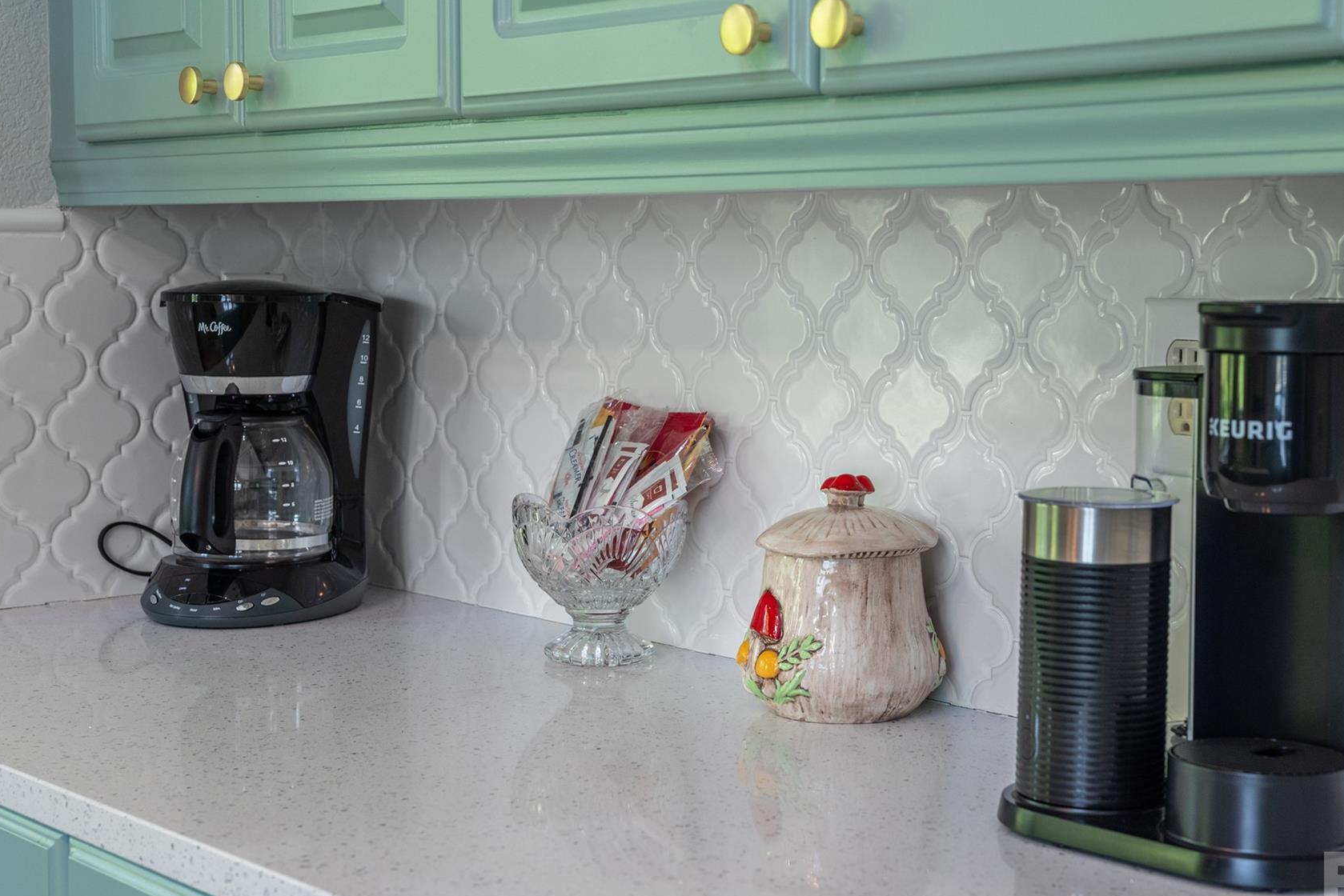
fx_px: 2278
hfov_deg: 32.8
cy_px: 462
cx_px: 760
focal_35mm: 61
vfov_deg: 22.3
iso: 320
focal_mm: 50
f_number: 6.3
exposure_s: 1/40
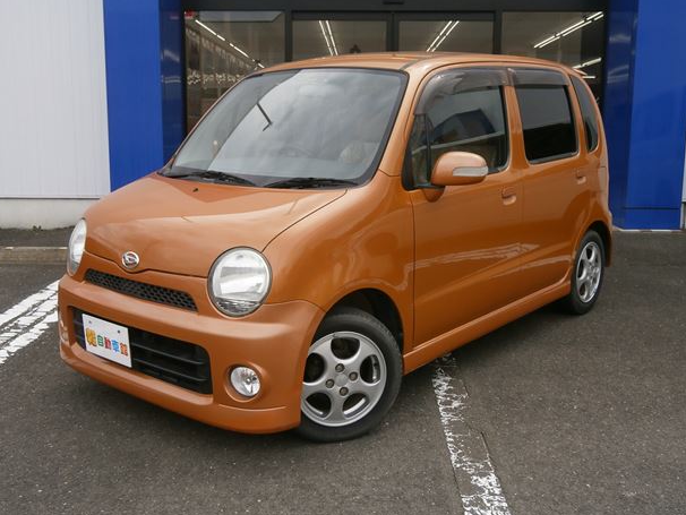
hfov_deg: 49.0
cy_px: 249
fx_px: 753
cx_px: 344
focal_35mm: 38
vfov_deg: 37.7
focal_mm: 6.4
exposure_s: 1/640
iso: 80
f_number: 3.1
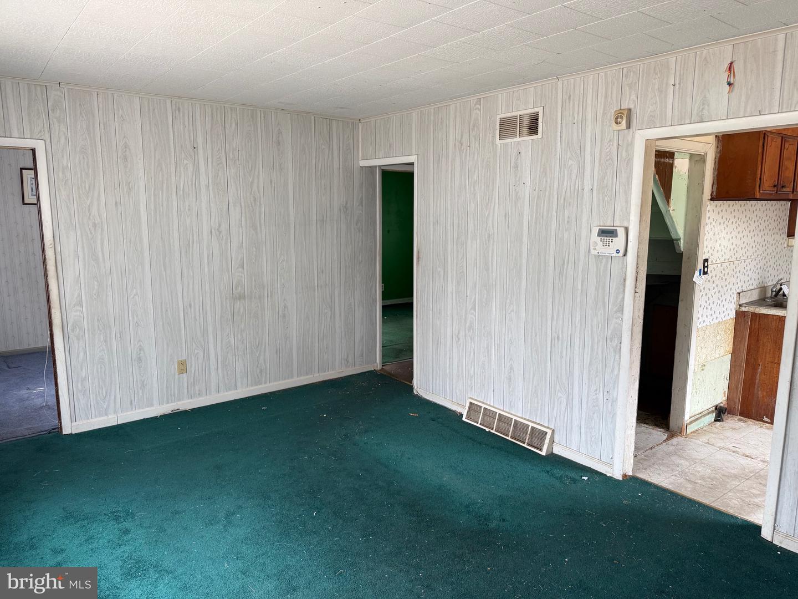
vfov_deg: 56.8
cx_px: 399
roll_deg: -0.3
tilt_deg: -8.2
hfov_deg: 71.6
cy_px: 300
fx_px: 553
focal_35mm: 24
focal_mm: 6.76
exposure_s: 1/101
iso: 200
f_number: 1.78
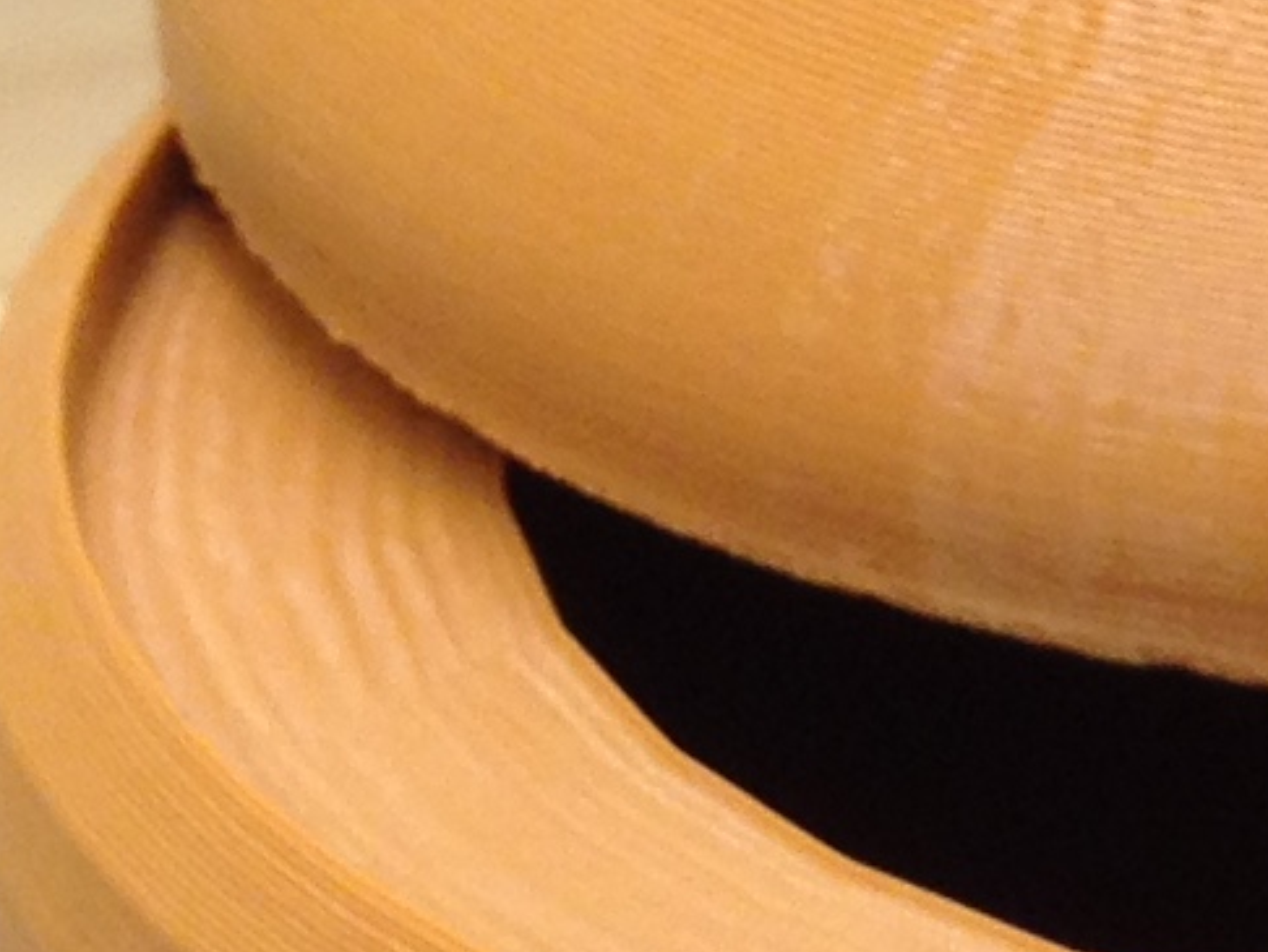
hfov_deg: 8.2
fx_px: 8612
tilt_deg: -35.9
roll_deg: +2.1
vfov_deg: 6.3
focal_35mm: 235
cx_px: 2184
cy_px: 1330
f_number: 2.4
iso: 50
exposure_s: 1/30
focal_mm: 4.28
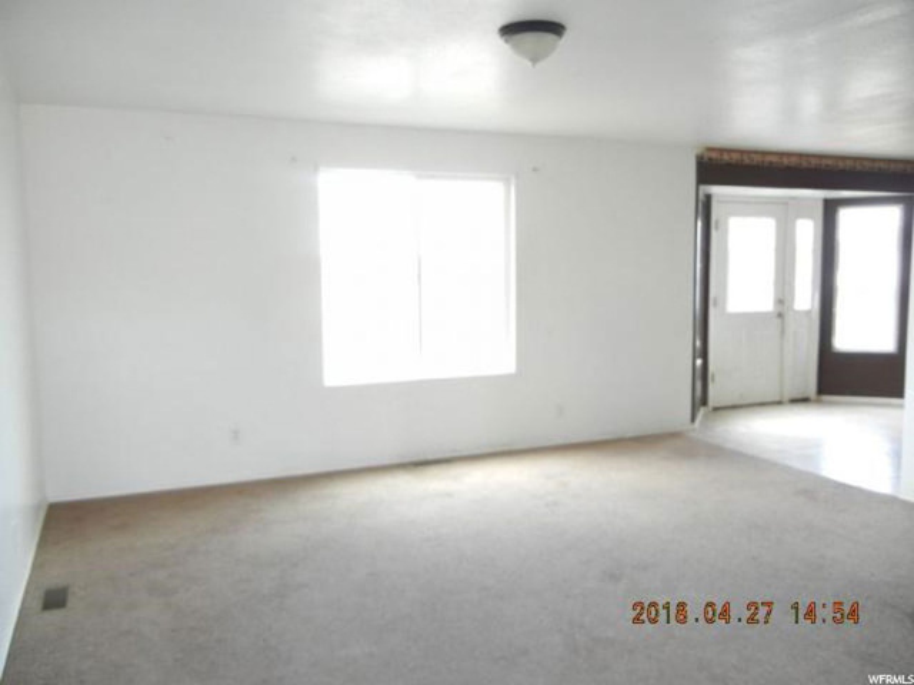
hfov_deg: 60.0
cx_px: 457
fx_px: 792
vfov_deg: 46.8
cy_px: 342
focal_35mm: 30
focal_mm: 5.4
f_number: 3.5
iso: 333
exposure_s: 1/50
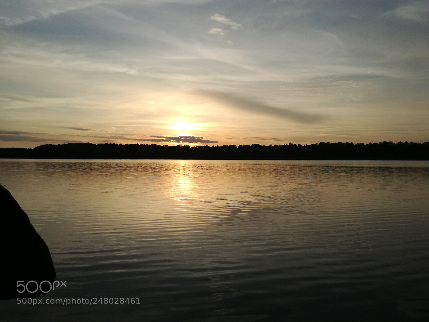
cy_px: 161
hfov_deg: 65.3
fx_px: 335
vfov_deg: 51.4
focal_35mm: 27
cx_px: 214
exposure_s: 1/1761
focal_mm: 3.79
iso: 50
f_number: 2
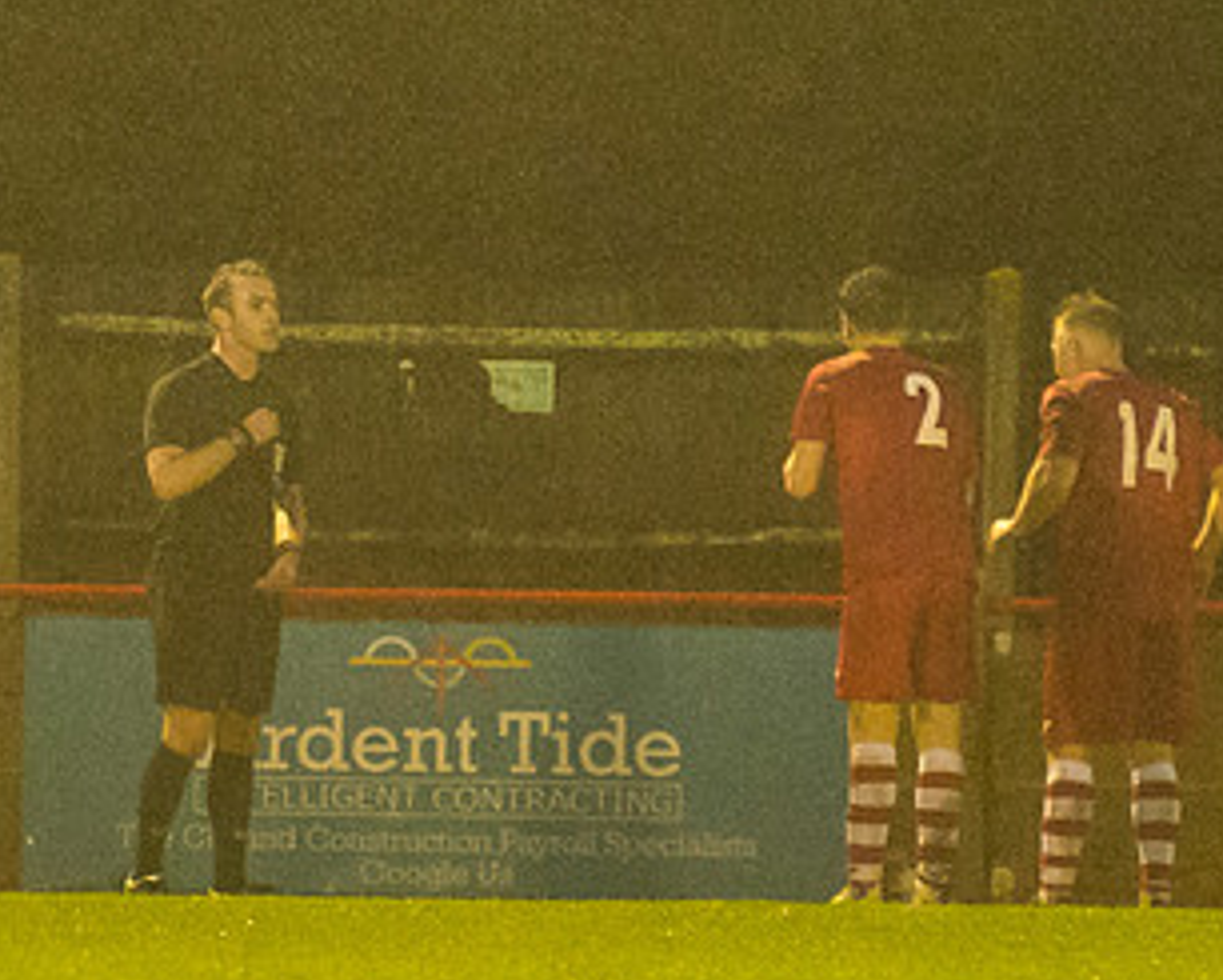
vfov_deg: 1.6
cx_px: 634
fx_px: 35846
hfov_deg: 2.0
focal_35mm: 990
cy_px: 208
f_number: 2.8
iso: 5000
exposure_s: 1/800
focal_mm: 200
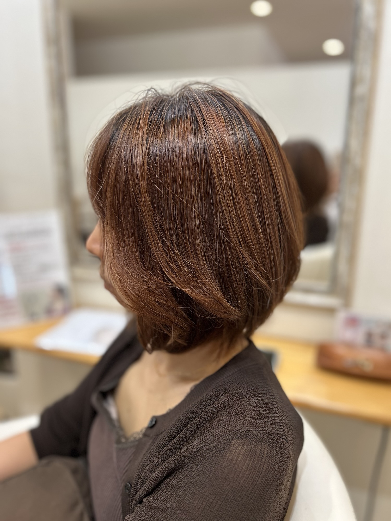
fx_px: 392
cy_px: 260
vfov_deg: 67.3
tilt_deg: -14.7
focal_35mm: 26
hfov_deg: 53.1
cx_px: 196
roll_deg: -1.1
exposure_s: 1/50
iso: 125
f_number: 1.5
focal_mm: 5.7
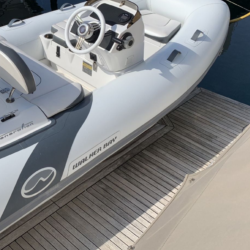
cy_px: 81
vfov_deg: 35.0
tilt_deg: -31.1
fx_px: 392
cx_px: 36
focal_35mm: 48
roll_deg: +0.7
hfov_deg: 33.9
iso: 25
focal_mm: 4.25
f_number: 1.8
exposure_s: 1/3289
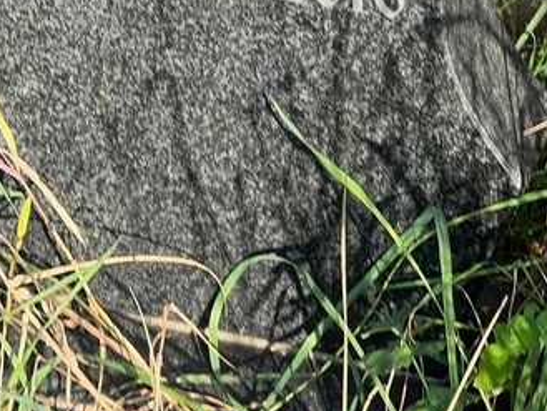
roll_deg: +6.6
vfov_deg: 7.9
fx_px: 2956
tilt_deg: -36.5
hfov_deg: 10.5
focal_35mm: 187
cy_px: -53
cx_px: 98
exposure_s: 1/180
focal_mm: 9
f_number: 2.8
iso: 32
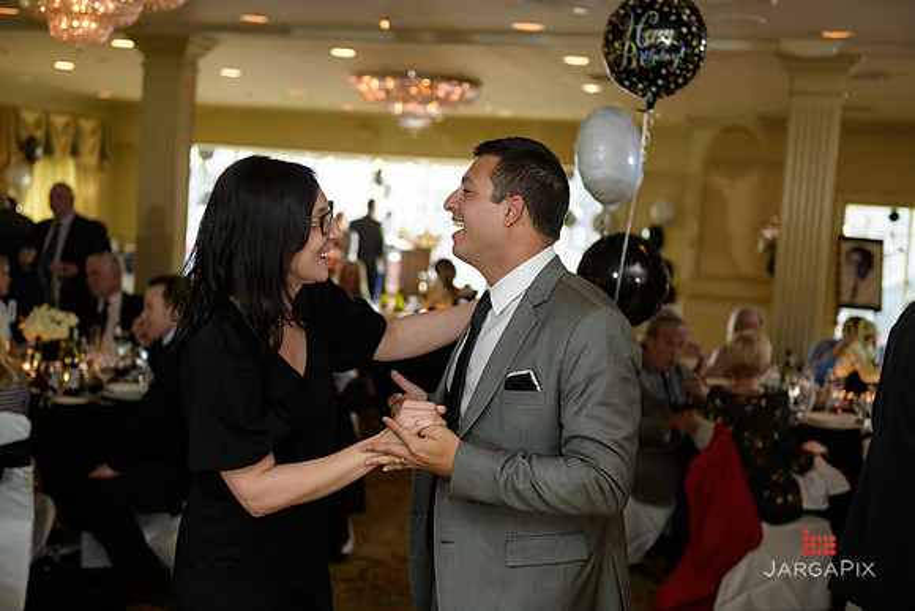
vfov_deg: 26.0
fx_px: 1322
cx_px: 458
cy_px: 306
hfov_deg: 38.2
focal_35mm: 52
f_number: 2.8
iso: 1000
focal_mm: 52
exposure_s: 1/125
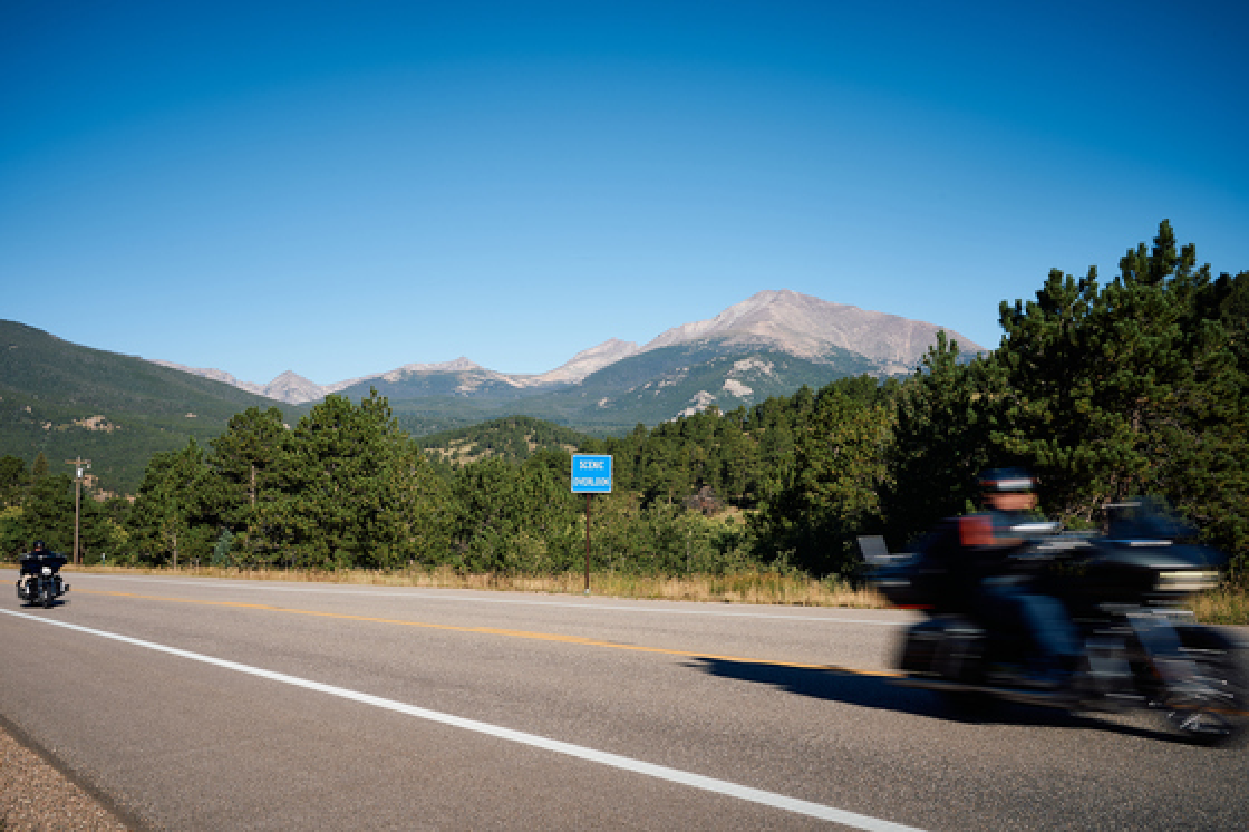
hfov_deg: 57.2
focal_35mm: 33
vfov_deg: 39.9
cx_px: 624
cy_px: 416
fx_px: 1145
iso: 80
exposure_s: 1/100
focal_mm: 33
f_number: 14
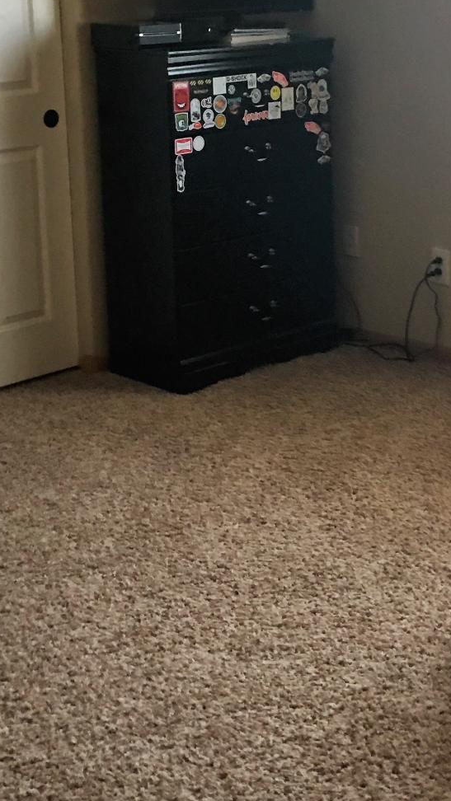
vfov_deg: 31.5
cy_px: 157
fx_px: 1381
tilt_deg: -6.0
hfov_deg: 18.5
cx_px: 242
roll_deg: +0.3
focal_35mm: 65
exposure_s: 1/15
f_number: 2.2
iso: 80
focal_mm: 4.15
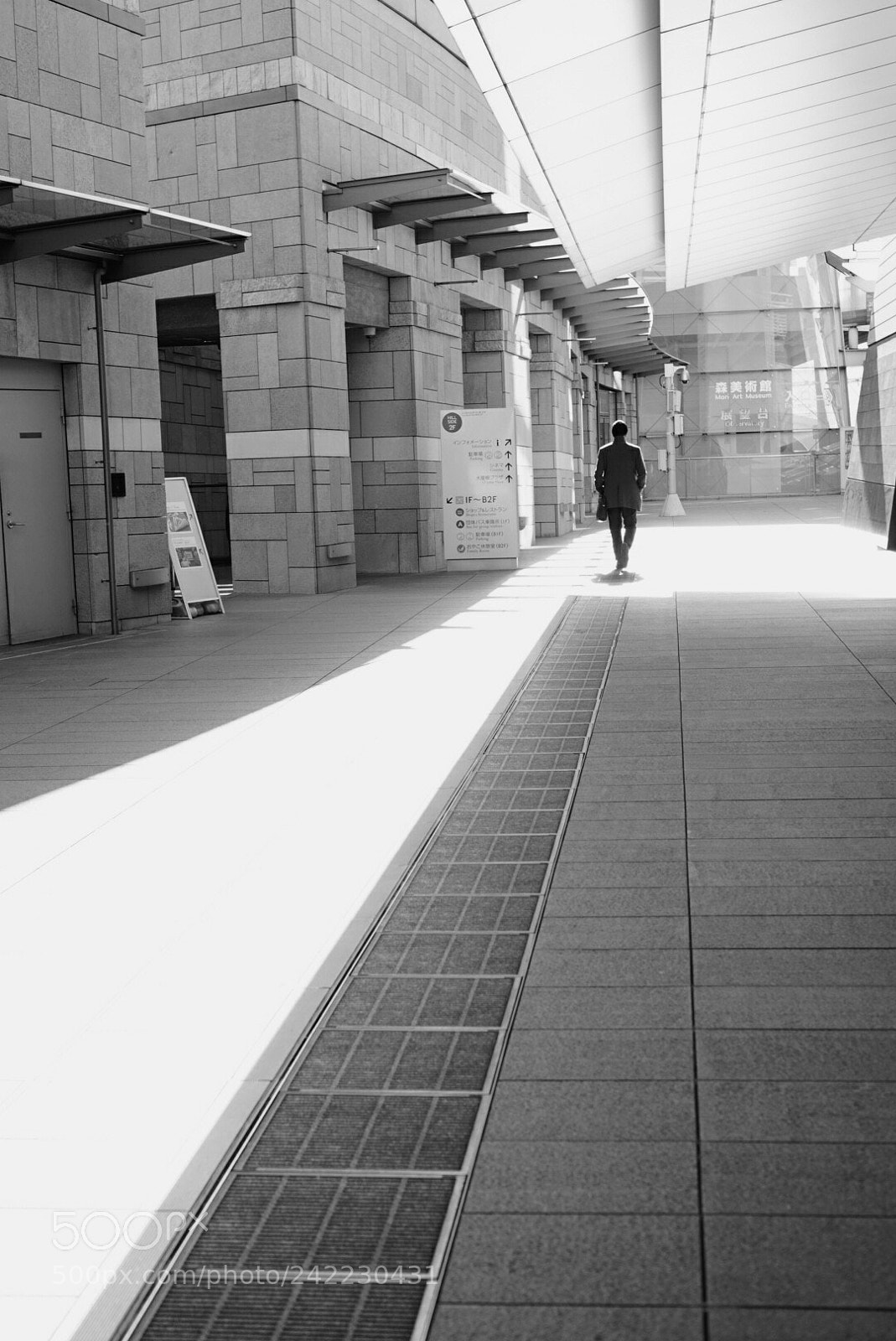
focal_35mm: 50
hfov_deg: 27.0
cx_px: 448
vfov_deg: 39.6
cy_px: 670
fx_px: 1864
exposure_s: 1/125
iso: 200
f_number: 5.6
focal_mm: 50
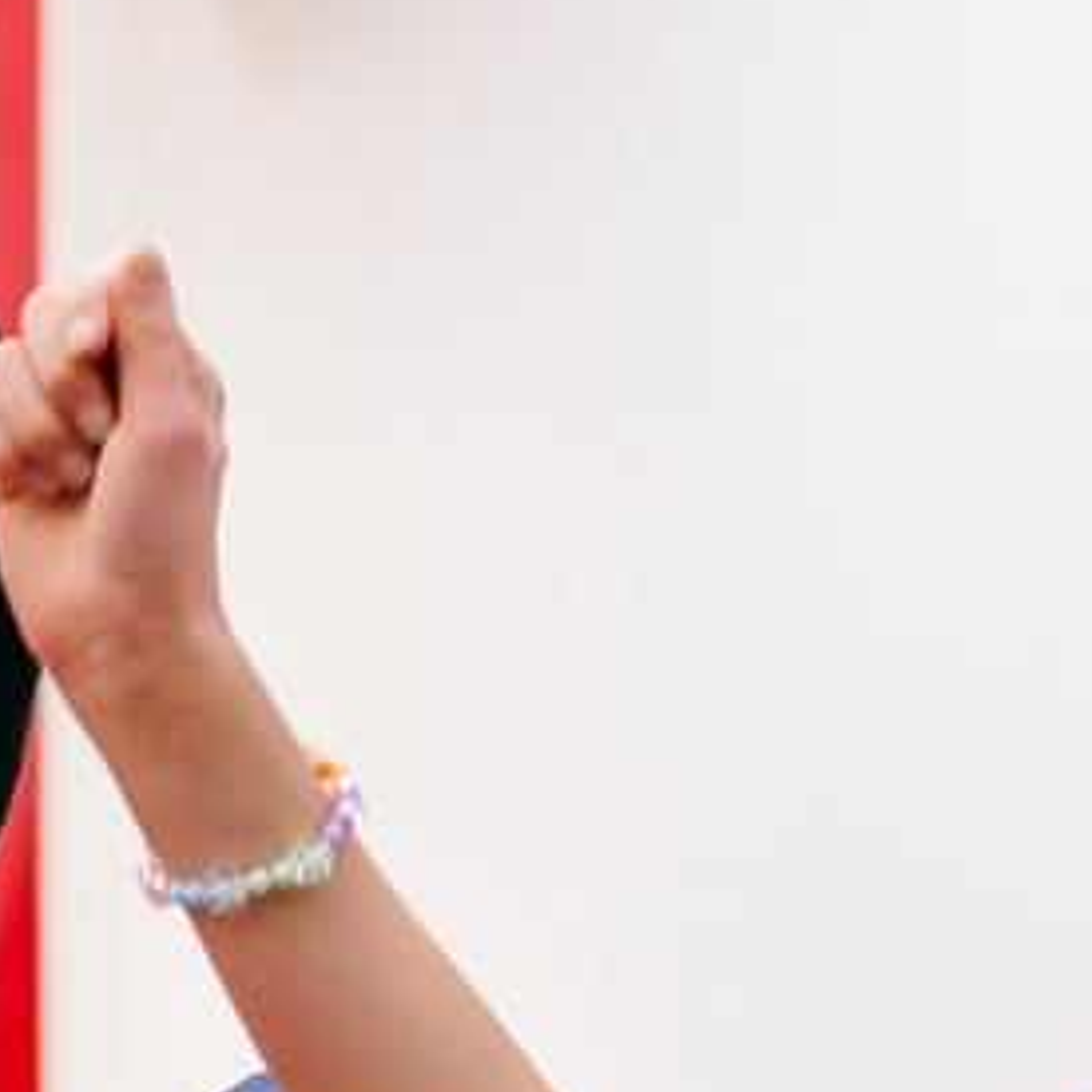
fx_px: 7923
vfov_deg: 7.8
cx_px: -631
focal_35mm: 222
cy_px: -26
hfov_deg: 7.7
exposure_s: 1/640
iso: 500
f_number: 4
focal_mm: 29
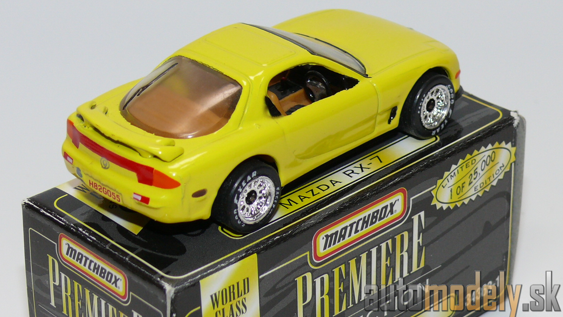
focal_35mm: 115
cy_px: 112
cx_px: 283
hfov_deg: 18.6
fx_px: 1717
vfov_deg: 10.5
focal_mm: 13.7
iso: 100
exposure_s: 1/30
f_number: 4
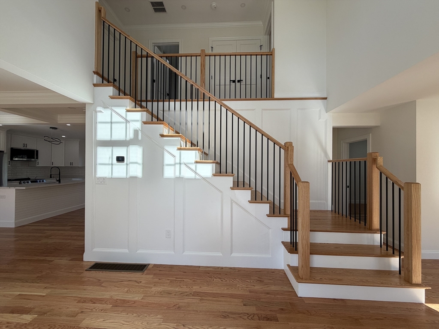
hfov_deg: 102.1
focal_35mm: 14
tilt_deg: +1.2
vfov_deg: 85.7
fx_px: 178
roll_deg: -0.4
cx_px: 220
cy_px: 164
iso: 50
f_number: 2.2
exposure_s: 1/346
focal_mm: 2.22
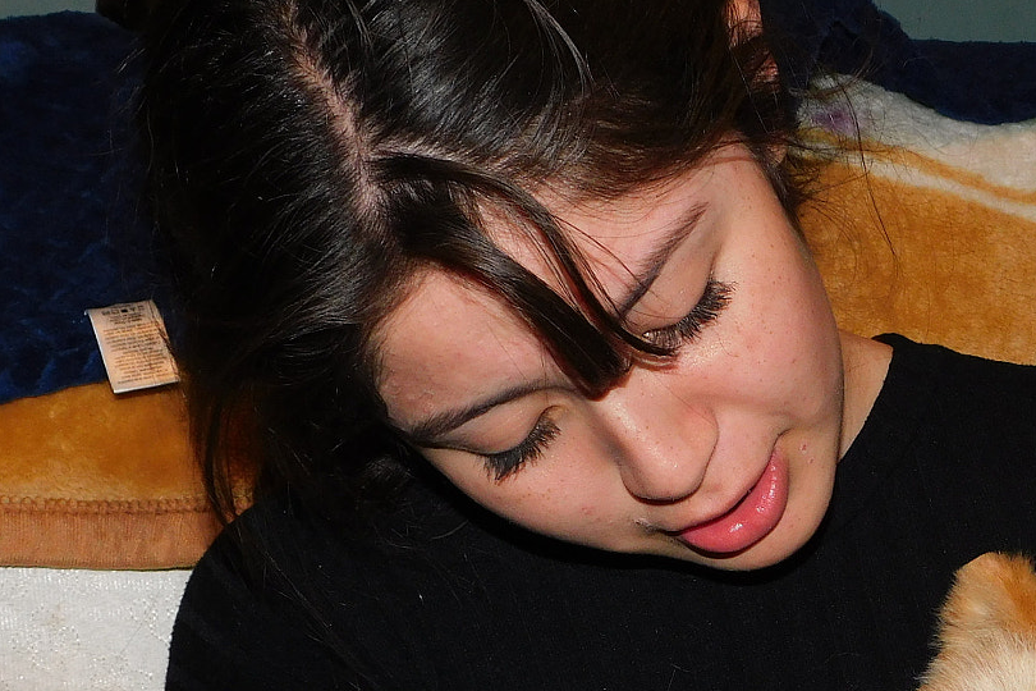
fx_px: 2129
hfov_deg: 27.1
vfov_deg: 18.3
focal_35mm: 74
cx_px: 743
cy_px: 498
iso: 200
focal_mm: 6.3
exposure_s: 1/30
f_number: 3.5
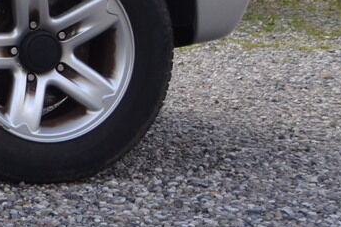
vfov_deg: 8.8
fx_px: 1439
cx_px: -573
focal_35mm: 152
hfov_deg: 10.7
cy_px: -113
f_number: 6.3
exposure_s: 1/160
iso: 100
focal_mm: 18
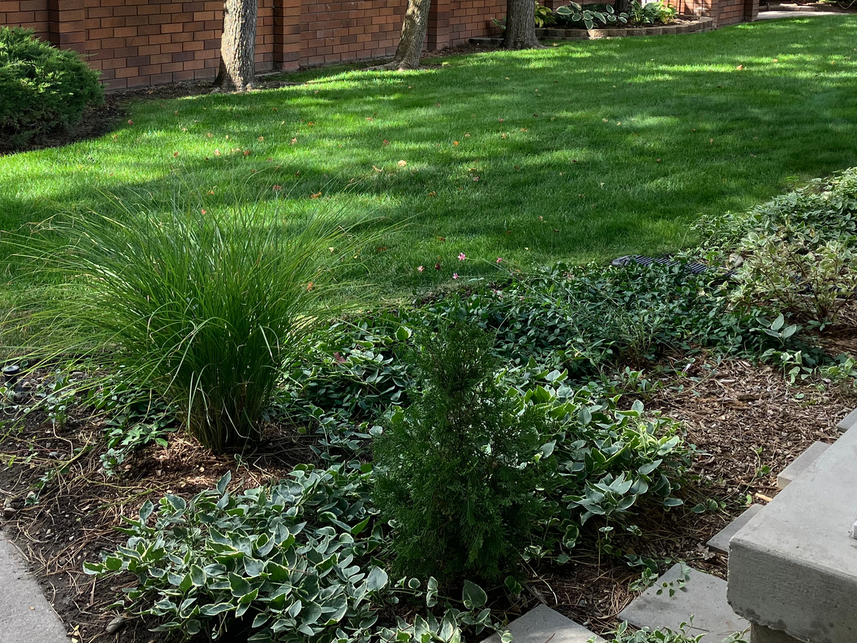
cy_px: 111
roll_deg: +0.0
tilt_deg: -9.3
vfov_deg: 28.9
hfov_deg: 38.9
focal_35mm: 49
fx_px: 1213
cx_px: 388
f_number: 1.8
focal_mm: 3.99
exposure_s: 1/177
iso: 32
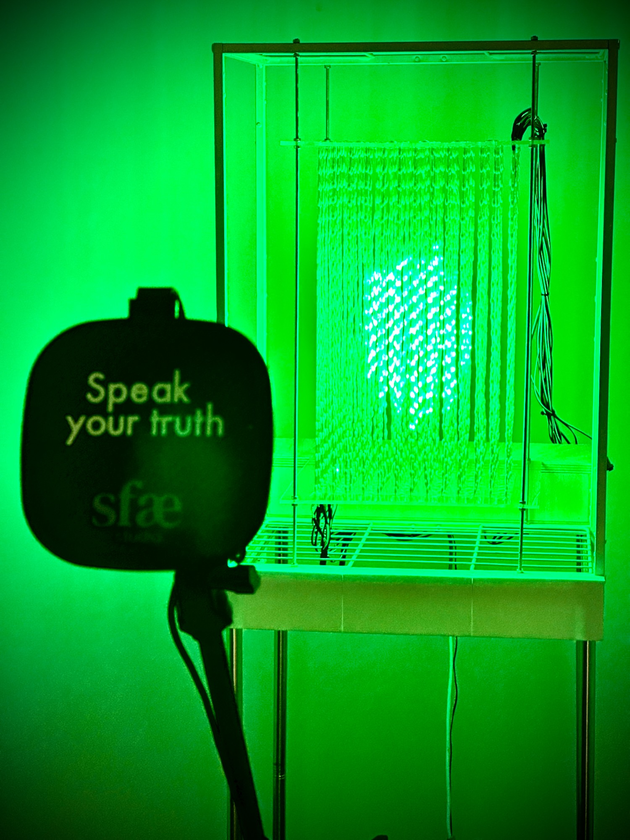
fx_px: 1869
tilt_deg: -7.8
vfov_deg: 25.3
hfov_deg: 19.1
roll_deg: -0.3
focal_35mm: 77
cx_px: 315
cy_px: 420
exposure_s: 1/50
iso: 640
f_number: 2.8
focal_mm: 9
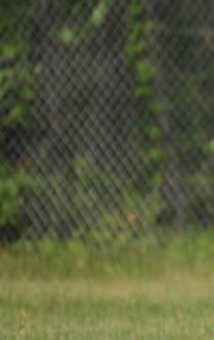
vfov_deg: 1.4
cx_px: 569
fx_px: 13767
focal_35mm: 1482
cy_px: 180
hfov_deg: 0.9
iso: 640
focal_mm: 400
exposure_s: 1/3200
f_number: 4
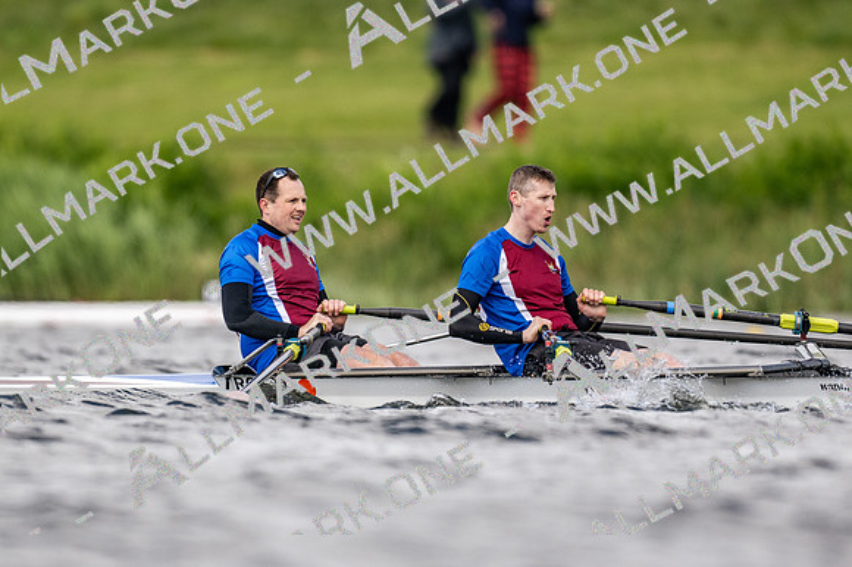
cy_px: 284
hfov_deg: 2.3
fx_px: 21287
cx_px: 426
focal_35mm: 900
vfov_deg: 1.5
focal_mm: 600
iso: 500
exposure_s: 1/2500
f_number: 4
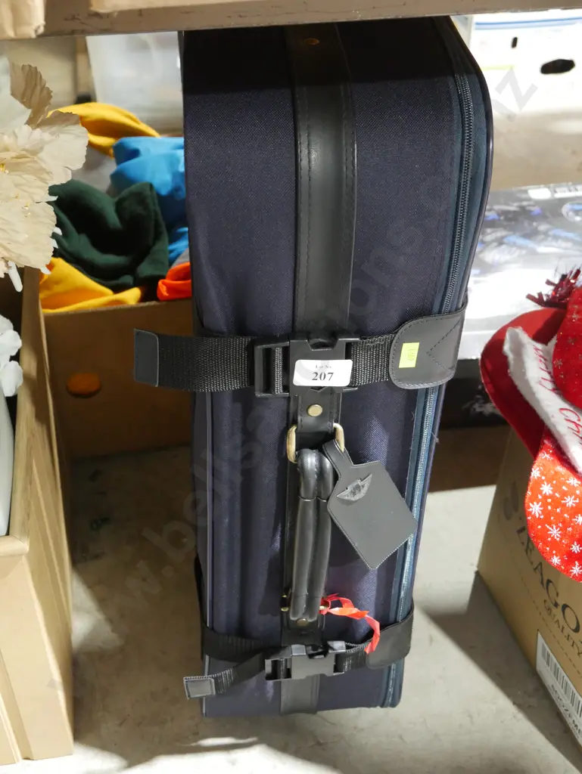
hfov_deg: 31.5
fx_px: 1030
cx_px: 291
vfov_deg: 41.2
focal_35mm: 46
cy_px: 387
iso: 3200
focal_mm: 23
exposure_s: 1/40
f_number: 5.6
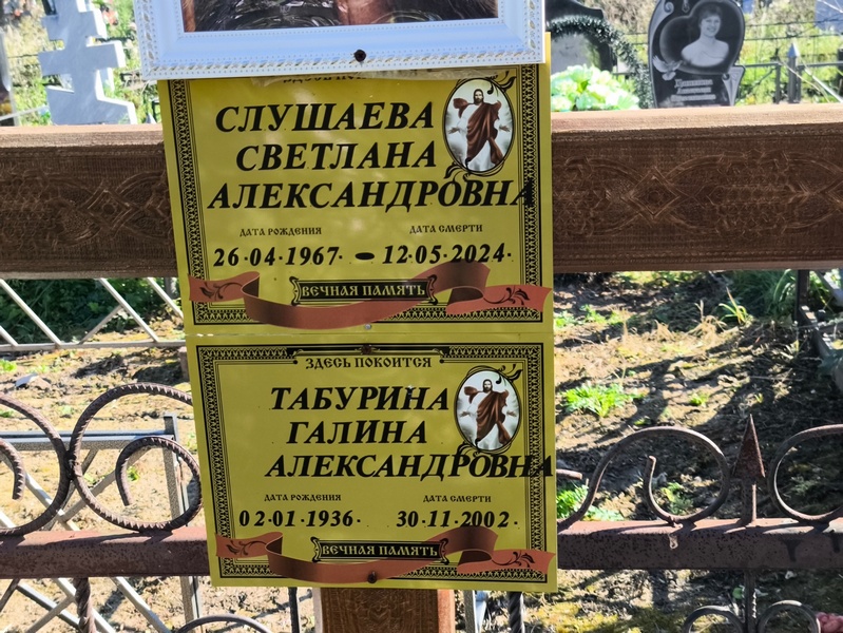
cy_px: 316
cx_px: 422
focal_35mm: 50
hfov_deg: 38.2
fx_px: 1218
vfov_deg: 29.1
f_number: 1.7
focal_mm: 4.71
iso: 50
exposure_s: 1/338
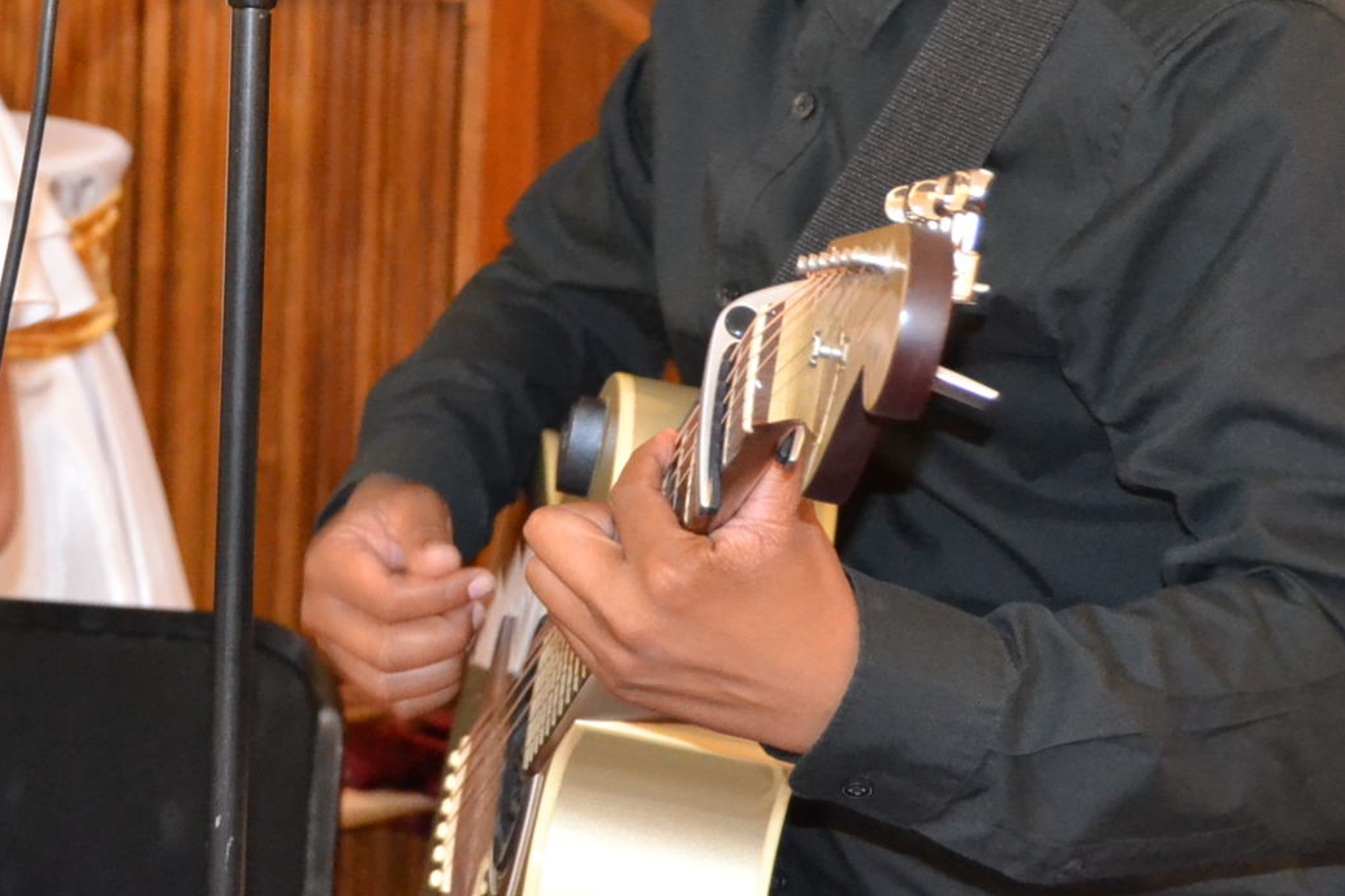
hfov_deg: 16.0
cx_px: 274
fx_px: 4744
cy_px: 29
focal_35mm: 127
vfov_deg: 10.7
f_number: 4.8
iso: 3200
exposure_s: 1/60
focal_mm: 38
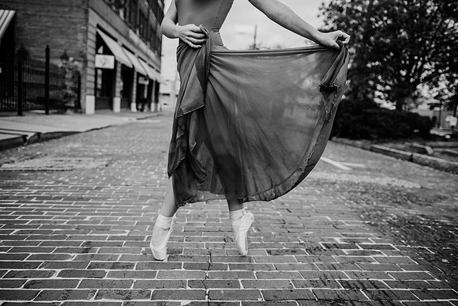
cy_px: 153
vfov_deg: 50.2
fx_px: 326
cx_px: 220
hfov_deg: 70.1
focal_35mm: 26
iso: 160
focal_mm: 24
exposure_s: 1/1250
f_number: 2.2
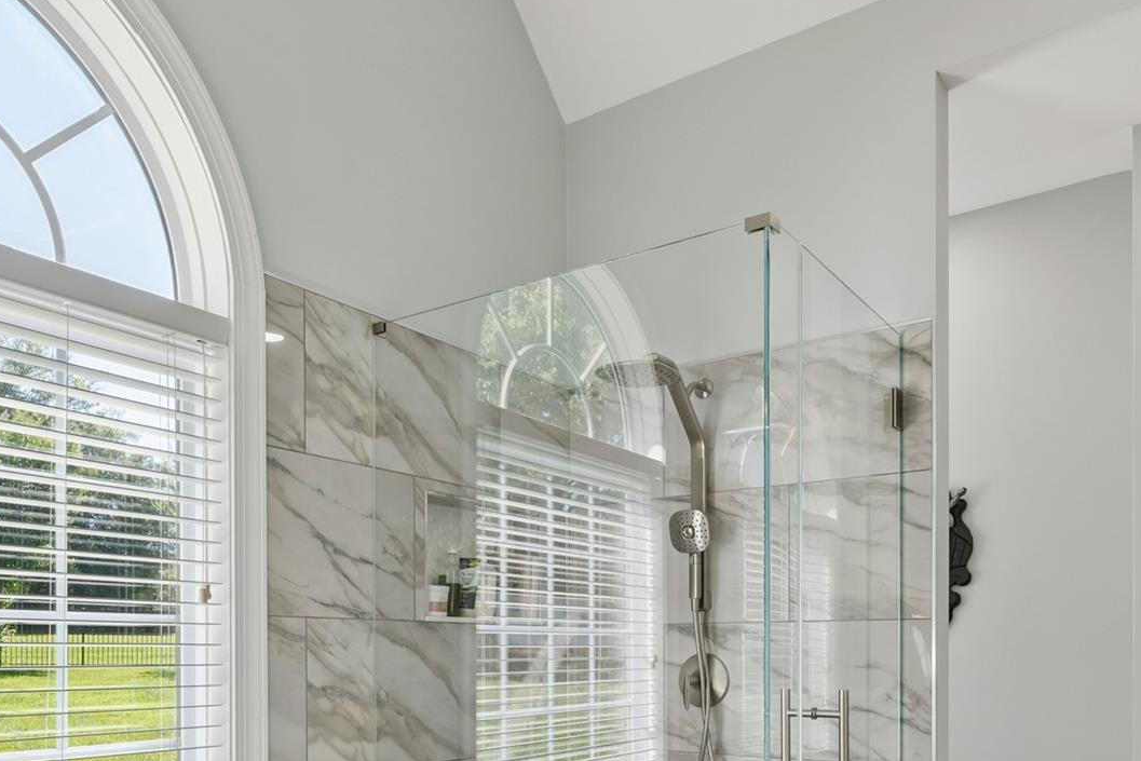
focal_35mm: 31
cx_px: 506
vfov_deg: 39.9
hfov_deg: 60.1
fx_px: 983
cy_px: 654
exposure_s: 1/50
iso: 400
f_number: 13
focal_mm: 16
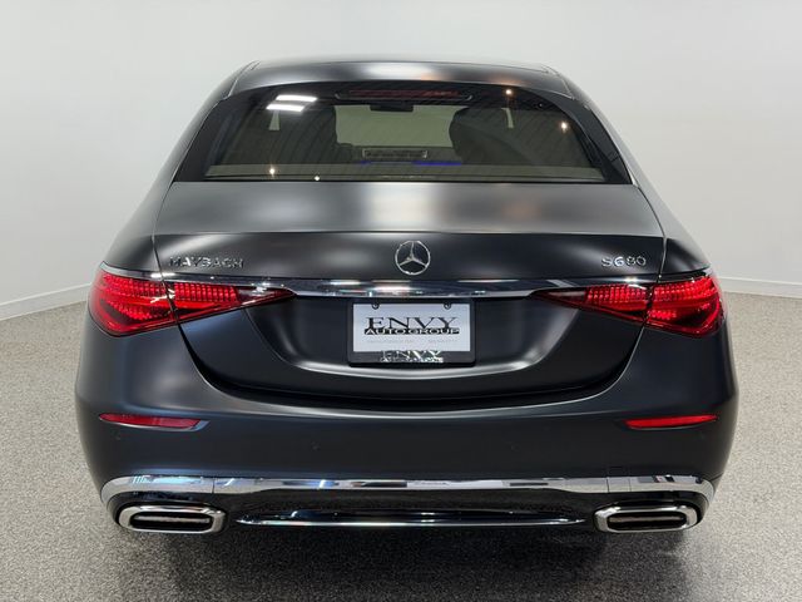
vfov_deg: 30.3
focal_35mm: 48
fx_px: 1112
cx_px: 401
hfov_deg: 39.7
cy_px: 301
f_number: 1.78
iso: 50
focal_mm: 6.76
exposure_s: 1/127
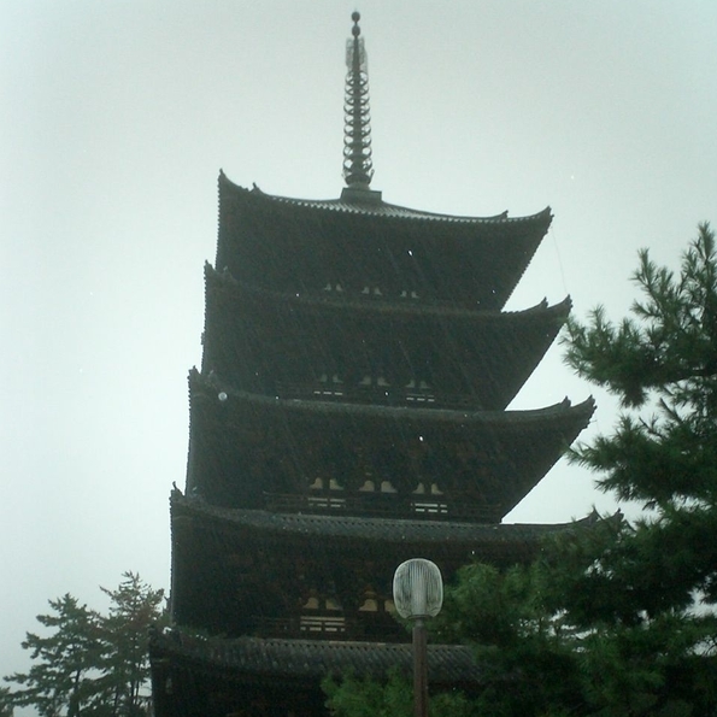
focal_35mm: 44
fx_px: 1031
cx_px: 360
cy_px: 448
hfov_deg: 38.3
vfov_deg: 38.1
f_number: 3.5
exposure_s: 1/40
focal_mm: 5.6
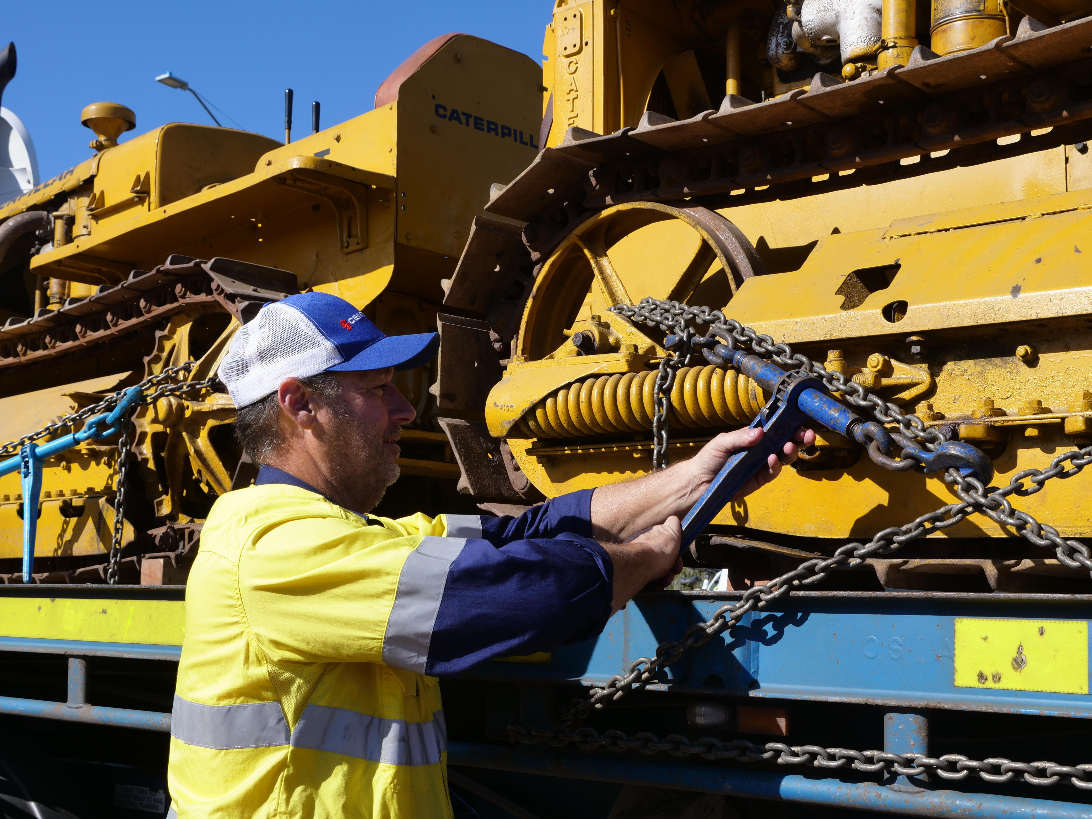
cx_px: 546
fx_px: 1577
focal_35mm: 50
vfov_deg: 29.1
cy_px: 410
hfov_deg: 38.2
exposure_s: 1/640
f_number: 7.1
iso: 200
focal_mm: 25
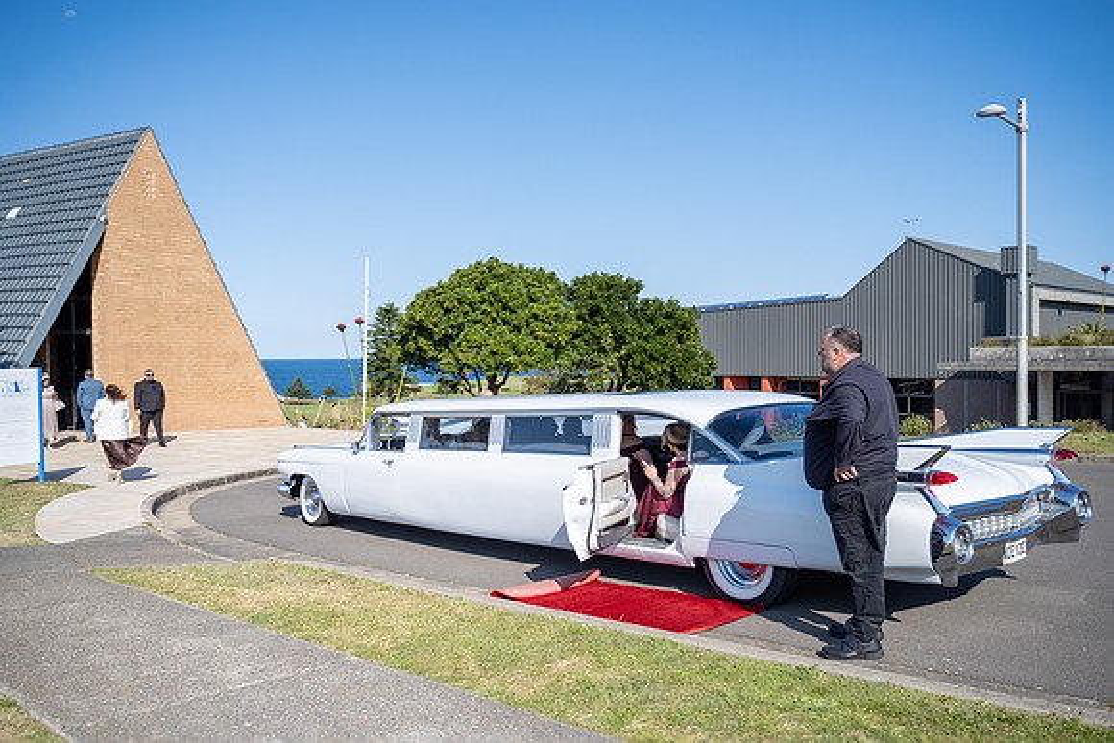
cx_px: 557
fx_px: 919
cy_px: 372
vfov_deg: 44.0
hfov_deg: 62.5
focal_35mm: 30
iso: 200
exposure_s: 1/8000
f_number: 2.8
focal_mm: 28
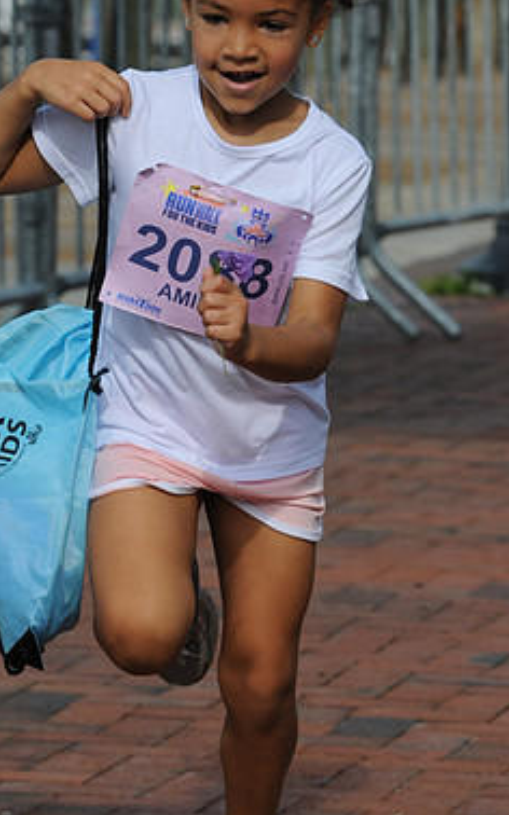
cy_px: 241
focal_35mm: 293
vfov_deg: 7.2
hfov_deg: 4.5
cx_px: 187
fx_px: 6503
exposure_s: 1/1250
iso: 320
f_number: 7.1
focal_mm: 125
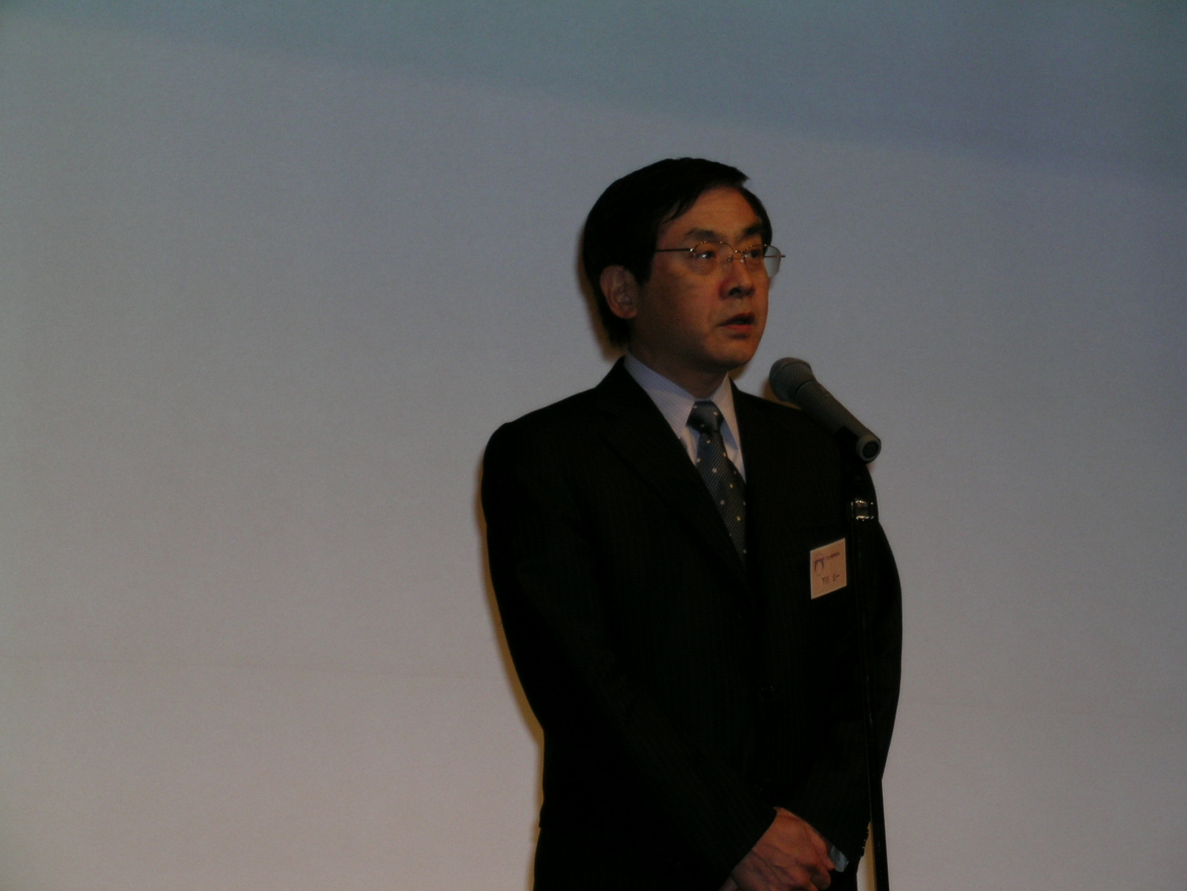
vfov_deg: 12.8
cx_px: 594
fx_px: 3978
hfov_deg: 17.0
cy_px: 446
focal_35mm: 116
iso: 68
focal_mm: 24
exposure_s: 1/121
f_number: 4.6
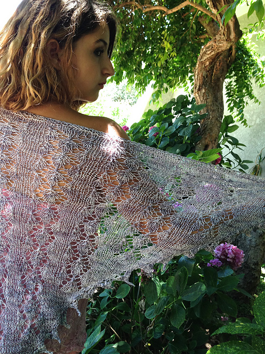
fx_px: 337
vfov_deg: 55.4
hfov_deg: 42.9
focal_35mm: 33
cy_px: 177
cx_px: 132
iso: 100
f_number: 2.4
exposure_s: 1/120
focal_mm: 4.12
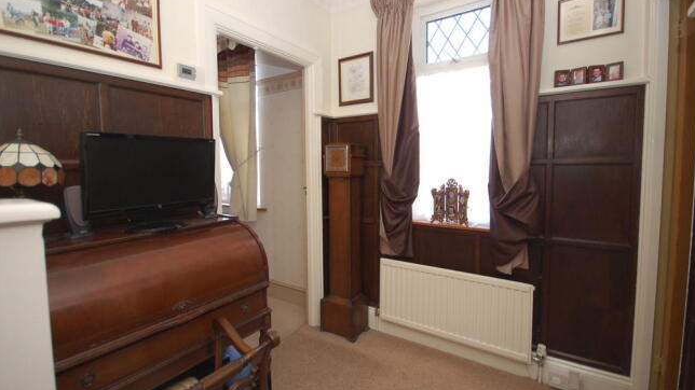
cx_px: 352
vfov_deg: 66.9
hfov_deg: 99.4
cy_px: 179
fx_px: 295
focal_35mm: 16
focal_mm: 10
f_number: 4
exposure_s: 1/60
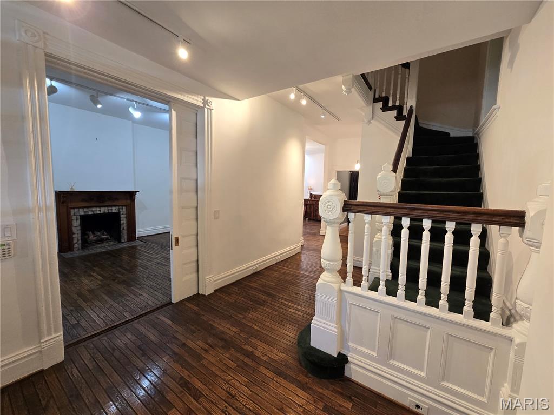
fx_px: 208
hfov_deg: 106.2
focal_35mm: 13
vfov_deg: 89.9
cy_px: 208
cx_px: 277
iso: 200
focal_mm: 2.2
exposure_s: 1/60
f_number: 2.2
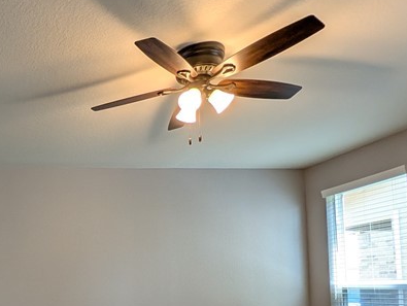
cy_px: 269
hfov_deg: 48.9
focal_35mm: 31
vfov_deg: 42.2
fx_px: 365
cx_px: 9
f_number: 1.7
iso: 99
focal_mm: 2.02
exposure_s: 1/120
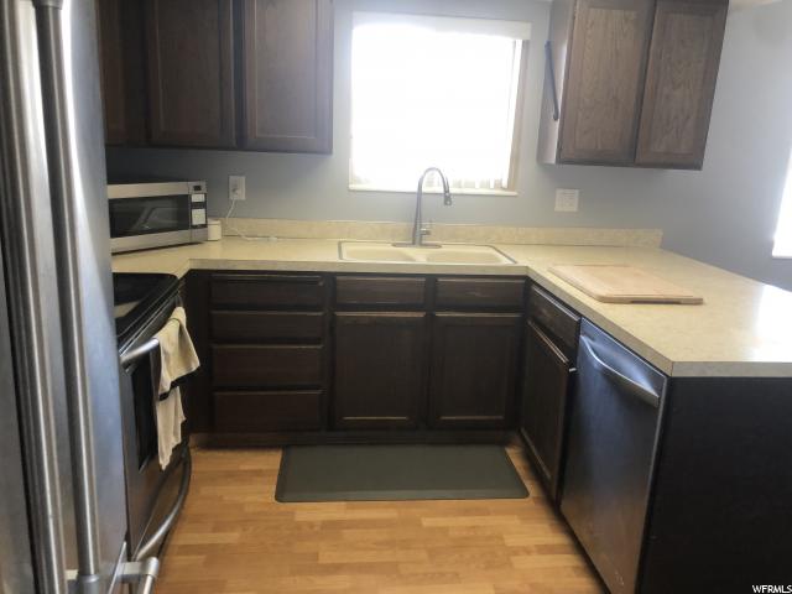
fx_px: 641
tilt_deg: -13.9
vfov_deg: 49.7
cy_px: 297
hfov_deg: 63.4
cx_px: 396
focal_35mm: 28
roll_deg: -1.6
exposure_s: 1/30
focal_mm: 4
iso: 40
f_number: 1.8
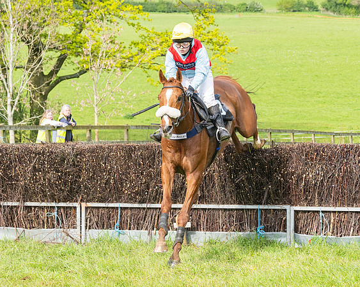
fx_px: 1874
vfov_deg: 8.8
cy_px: 121
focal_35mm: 176
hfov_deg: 11.0
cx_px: 214
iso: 400
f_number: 5.6
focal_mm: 70
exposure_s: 1/1250
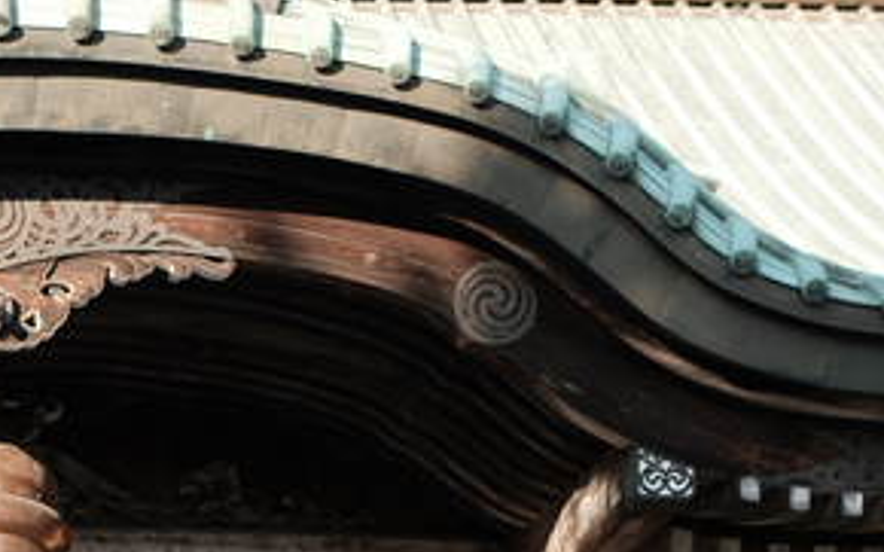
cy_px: 550
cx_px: -76
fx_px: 2962
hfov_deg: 16.5
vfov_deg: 10.6
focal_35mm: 123
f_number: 4
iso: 200
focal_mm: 23
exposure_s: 1/250
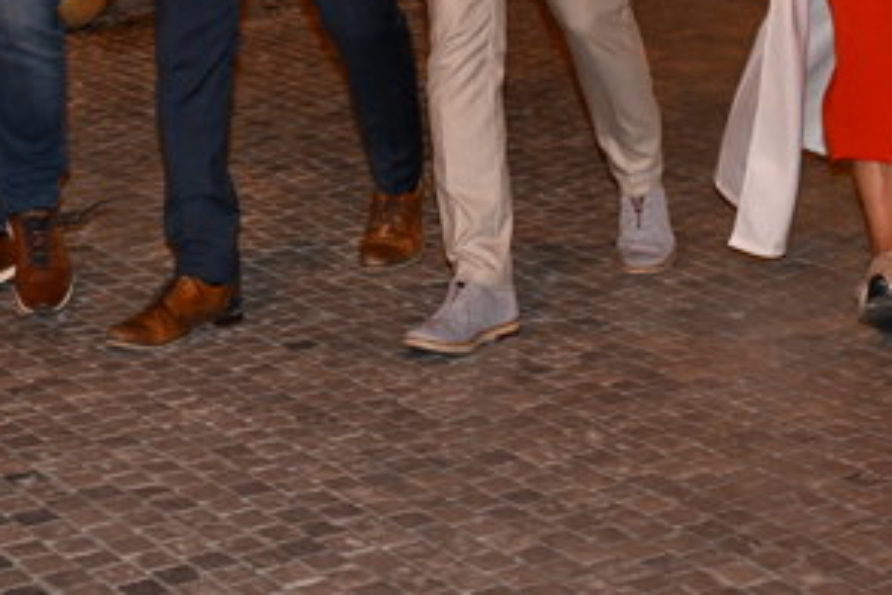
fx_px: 2849
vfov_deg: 11.7
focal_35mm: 115
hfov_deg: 17.8
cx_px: 328
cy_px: -97
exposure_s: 1/125
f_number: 5
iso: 4000
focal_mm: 49
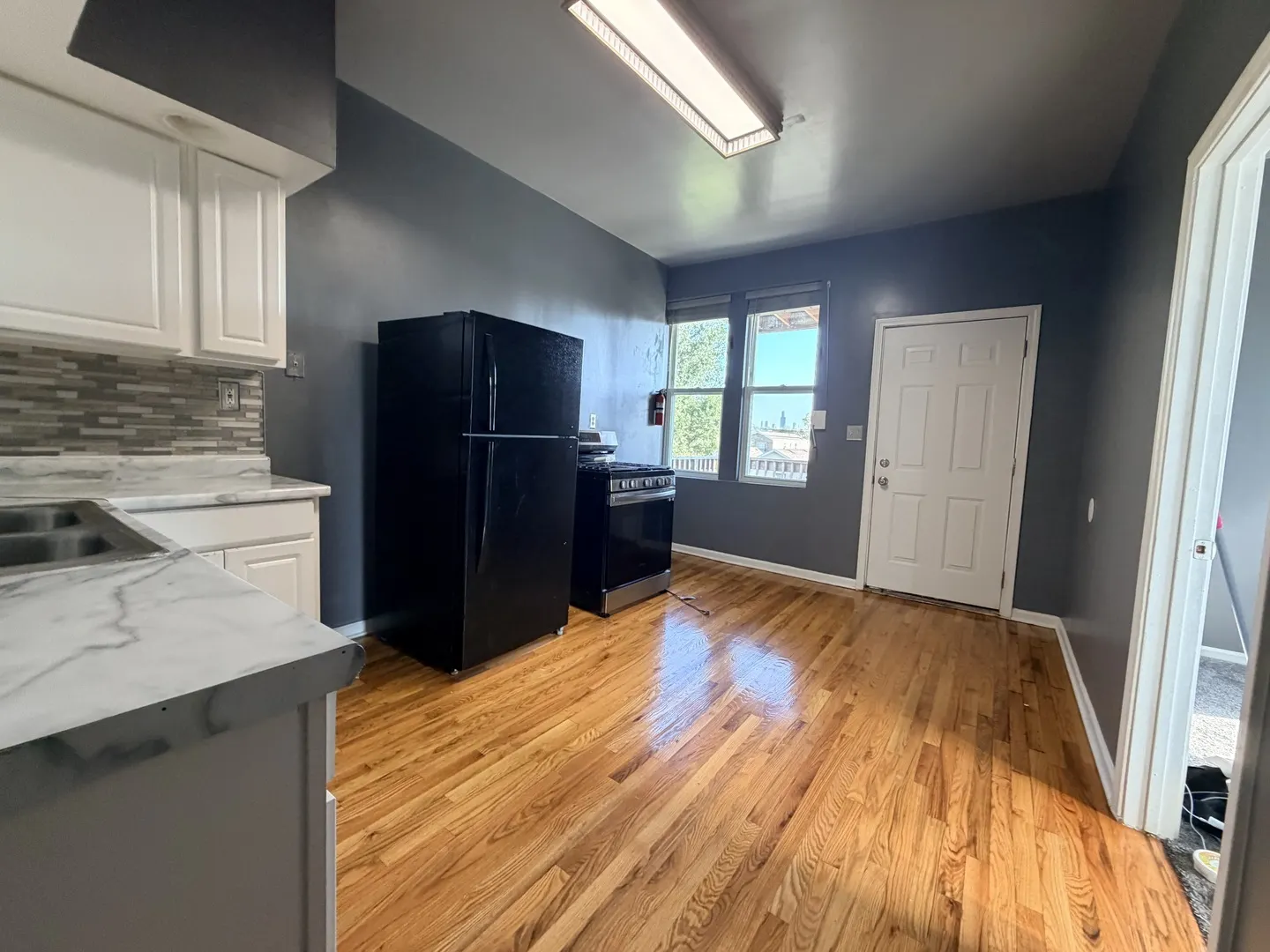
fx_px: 514
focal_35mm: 14
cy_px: 476
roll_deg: -1.4
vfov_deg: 85.7
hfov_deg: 102.1
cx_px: 635
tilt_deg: -4.1
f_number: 2.2
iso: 320
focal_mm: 2.22
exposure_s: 1/91
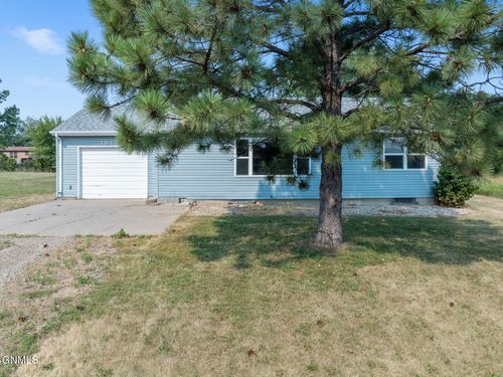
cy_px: 188
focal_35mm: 24
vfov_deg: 56.8
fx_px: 349
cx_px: 252
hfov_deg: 71.6
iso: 100
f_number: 7.1
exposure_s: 1/320
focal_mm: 12.29
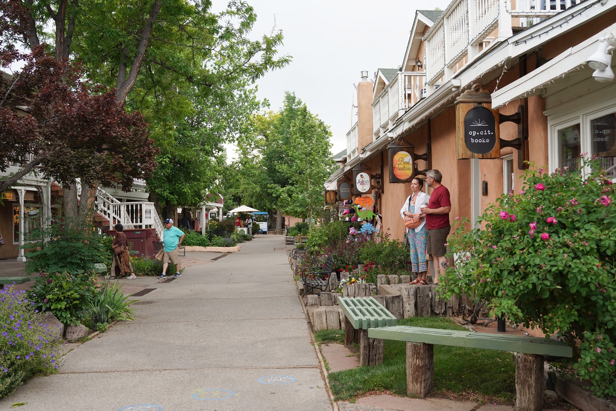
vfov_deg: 33.4
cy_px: 206
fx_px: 684
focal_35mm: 40
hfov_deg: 48.5
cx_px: 308
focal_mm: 40
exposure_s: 1/100
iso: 400
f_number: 7.1
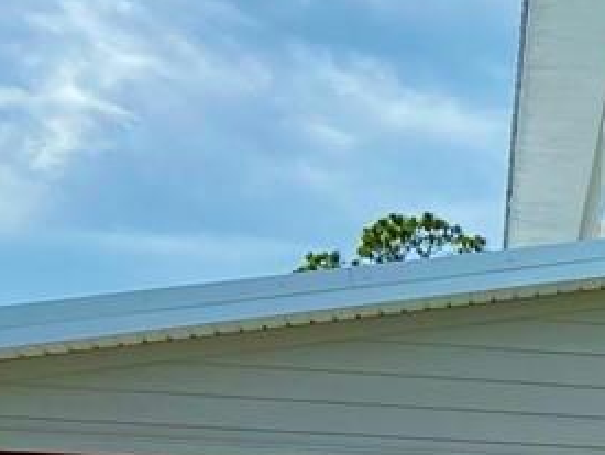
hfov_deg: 11.1
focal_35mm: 151
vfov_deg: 9.6
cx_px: 1437
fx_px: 2643
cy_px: 624
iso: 32
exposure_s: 1/2410
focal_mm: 4.25
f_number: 1.8
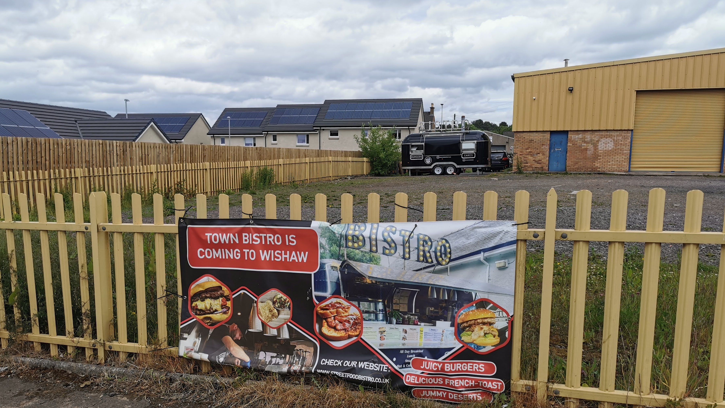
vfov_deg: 38.8
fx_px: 577
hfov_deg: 64.3
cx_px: 359
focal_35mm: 30
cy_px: 244
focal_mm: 5.56
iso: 50
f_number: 1.6
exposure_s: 1/3953
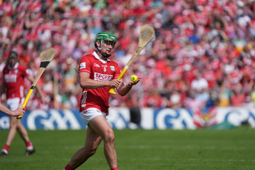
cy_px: 85
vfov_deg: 2.3
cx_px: 128
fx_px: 4250
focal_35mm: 600
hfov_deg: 3.4
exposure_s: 1/1000
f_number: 6.3
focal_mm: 600
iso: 125
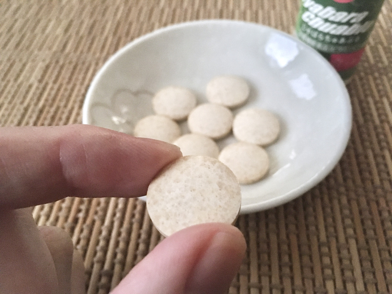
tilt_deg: -52.9
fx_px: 328
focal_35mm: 29
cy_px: 147
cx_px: 196
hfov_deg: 61.7
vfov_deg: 48.2
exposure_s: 1/15
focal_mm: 4.15
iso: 320
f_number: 2.2
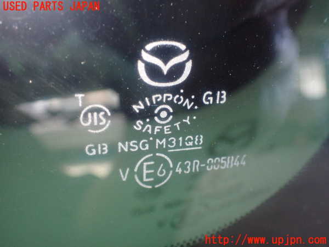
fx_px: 304
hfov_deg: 56.8
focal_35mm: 32
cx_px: 164
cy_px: 124
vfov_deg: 44.2
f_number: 2.4
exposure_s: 1/25
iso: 800
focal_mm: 5.79
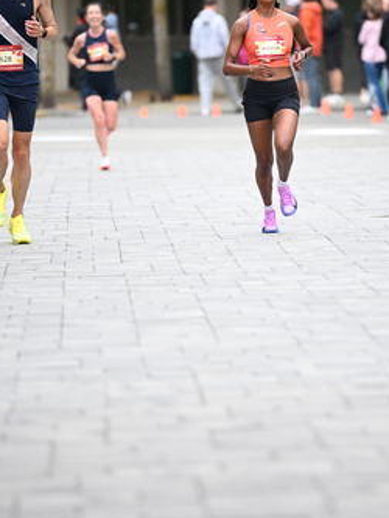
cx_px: 259
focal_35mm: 318
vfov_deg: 6.2
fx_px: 4762
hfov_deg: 4.7
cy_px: 198
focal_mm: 200
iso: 1600
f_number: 2.8
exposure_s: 1/1250
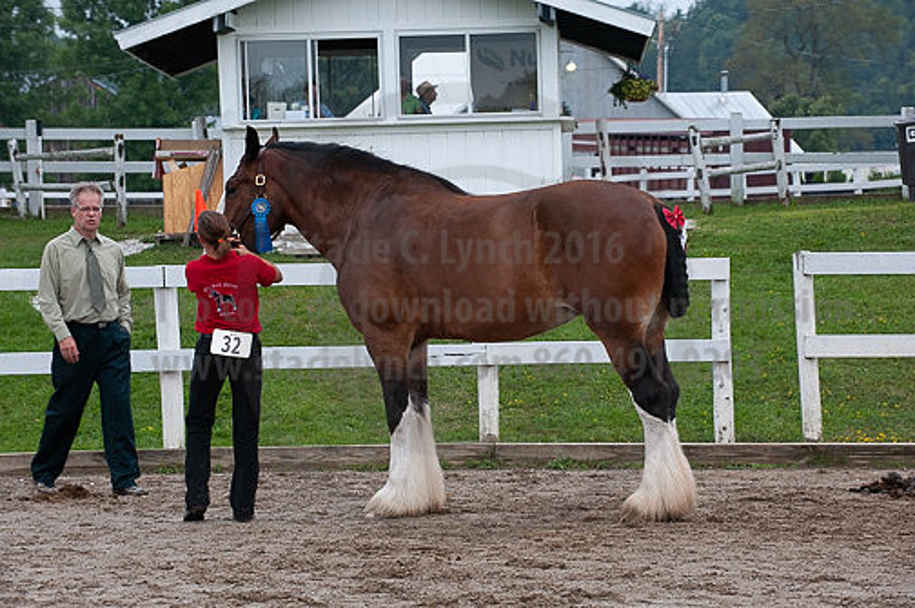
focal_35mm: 140
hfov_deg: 14.7
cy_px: 304
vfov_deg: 9.8
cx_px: 458
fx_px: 3555
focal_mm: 140
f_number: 5.6
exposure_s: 1/1000
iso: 1400
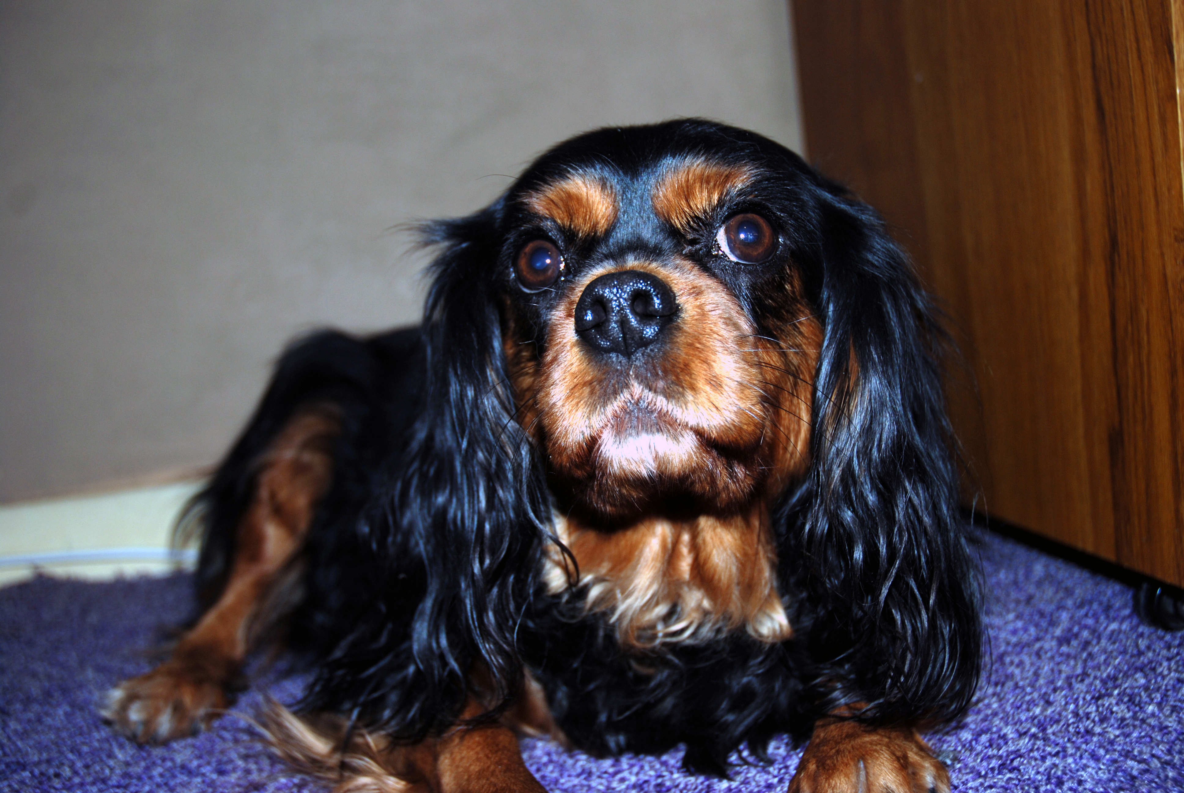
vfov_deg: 37.0
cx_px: 592
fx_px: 1185
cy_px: 396
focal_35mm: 36
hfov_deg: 53.1
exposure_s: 1/60
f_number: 3.8
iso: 100
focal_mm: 24
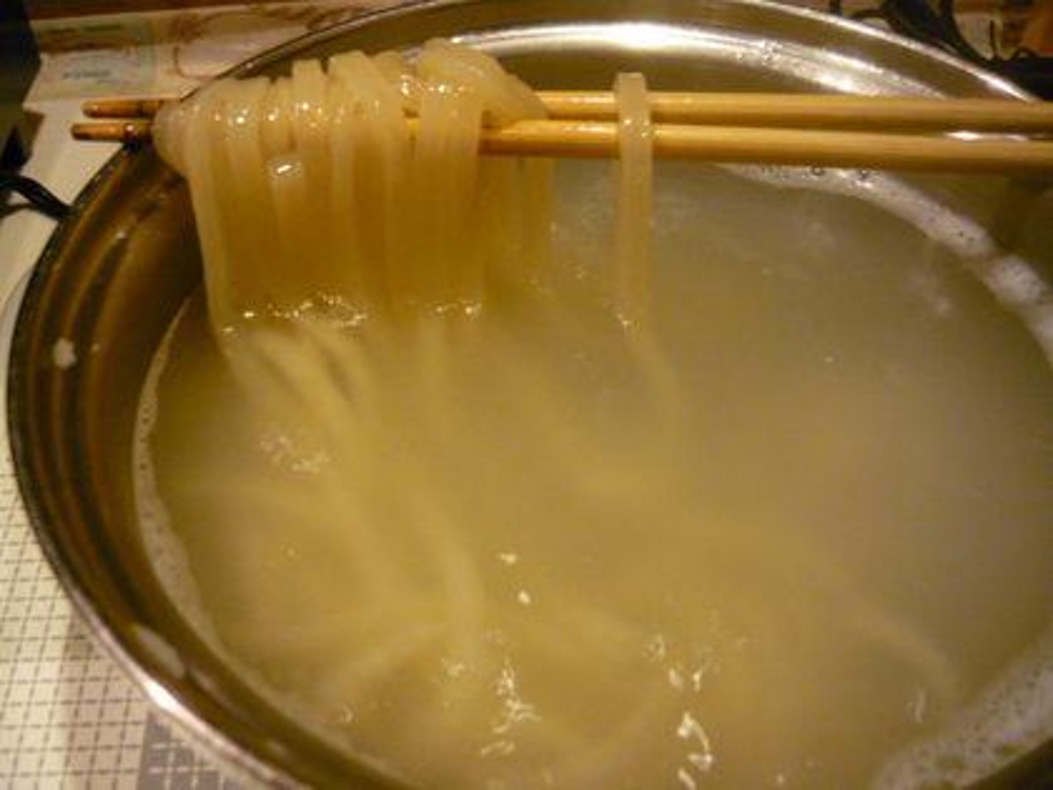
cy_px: 395
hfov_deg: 55.4
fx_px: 1004
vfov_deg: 42.9
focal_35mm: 33
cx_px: 526
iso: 400
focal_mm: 5.5
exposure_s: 1/8
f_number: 2.8
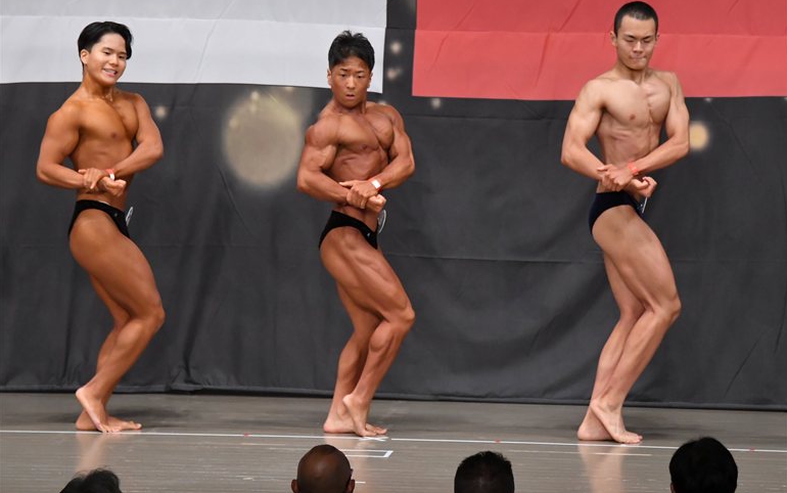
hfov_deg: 10.1
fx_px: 4442
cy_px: 236
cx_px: 395
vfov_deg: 6.3
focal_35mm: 207
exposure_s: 1/400
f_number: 5.6
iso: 5000
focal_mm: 135
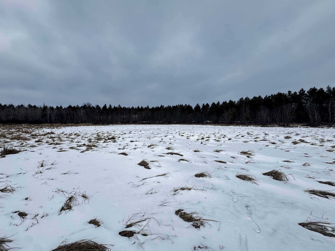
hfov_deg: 102.1
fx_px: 135
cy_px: 126
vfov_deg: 85.7
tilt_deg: -1.1
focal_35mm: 14
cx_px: 168
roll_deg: -0.2
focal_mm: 2.22
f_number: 2.2
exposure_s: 1/518
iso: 40
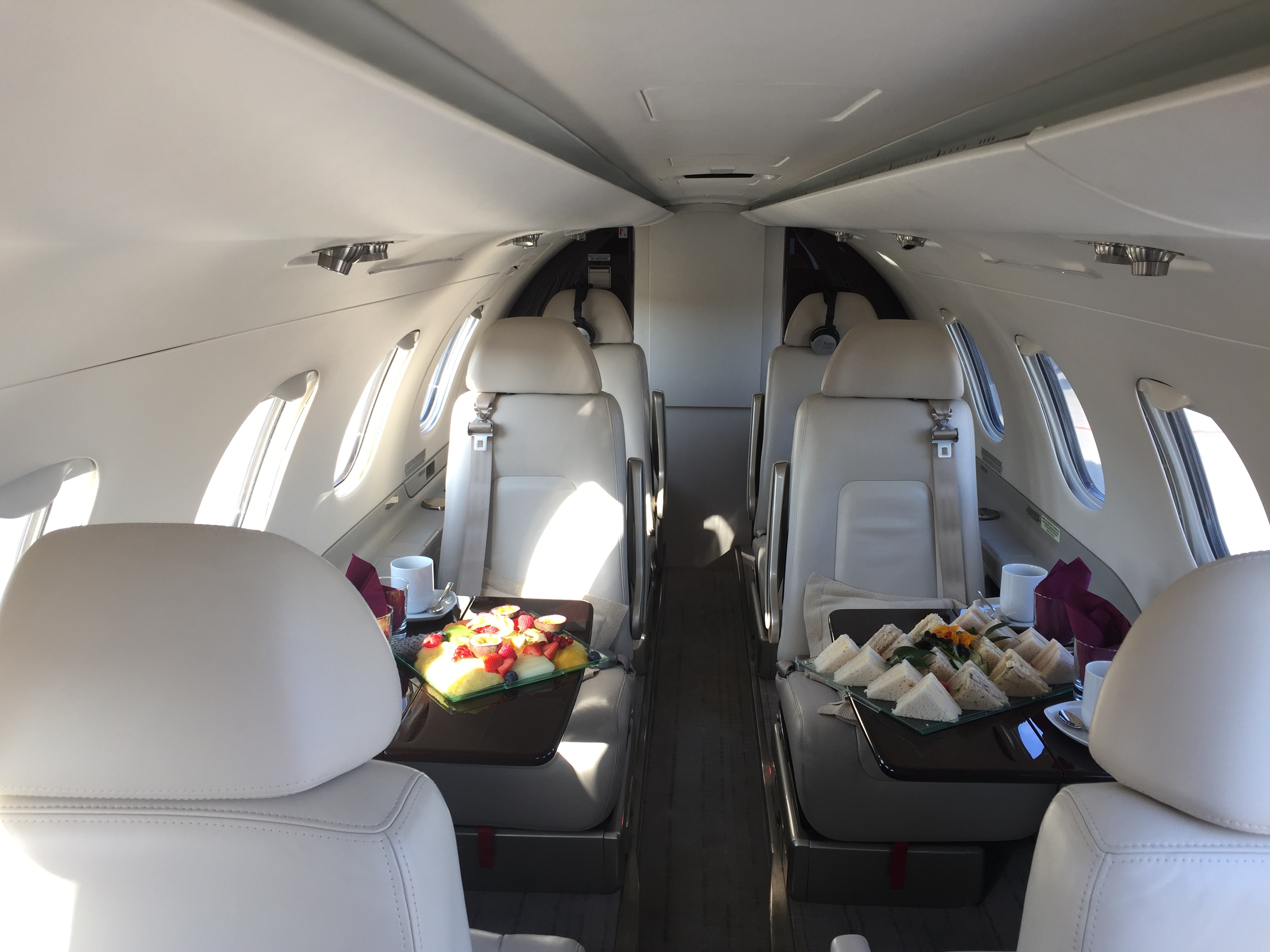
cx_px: 635
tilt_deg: -13.1
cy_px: 476
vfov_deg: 48.2
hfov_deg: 61.7
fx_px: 1064
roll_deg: -0.6
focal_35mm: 29
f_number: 2.2
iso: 32
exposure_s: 1/121
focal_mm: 4.15
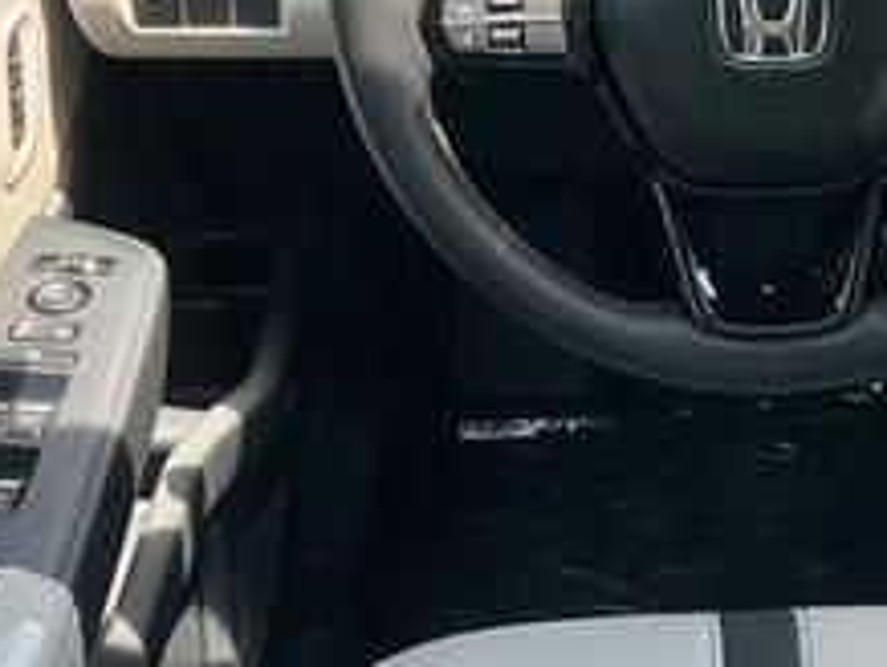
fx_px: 1539
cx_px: 806
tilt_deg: -39.5
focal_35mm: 60
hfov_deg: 30.7
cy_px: 171
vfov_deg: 24.2
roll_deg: -1.8
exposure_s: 1/177
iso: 40
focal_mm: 5.1
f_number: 1.6
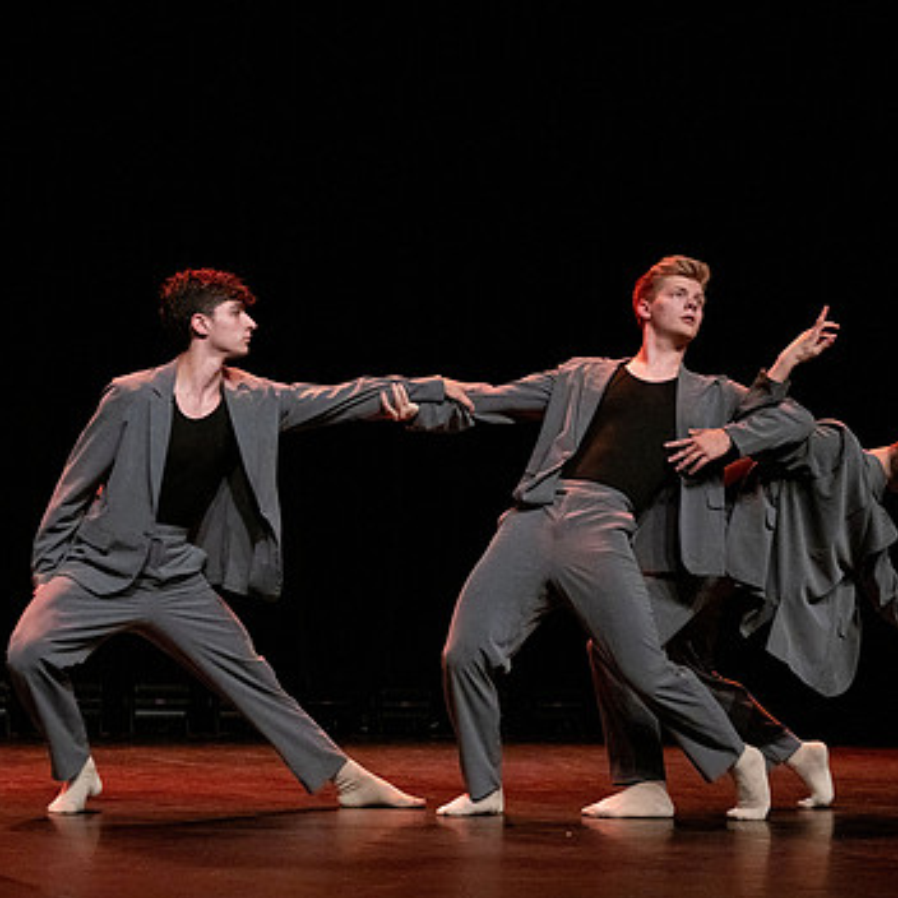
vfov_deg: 21.6
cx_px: 461
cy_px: 527
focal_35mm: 80
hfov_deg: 21.7
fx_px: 2348
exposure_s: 1/800
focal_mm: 52
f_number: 2.8
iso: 3200
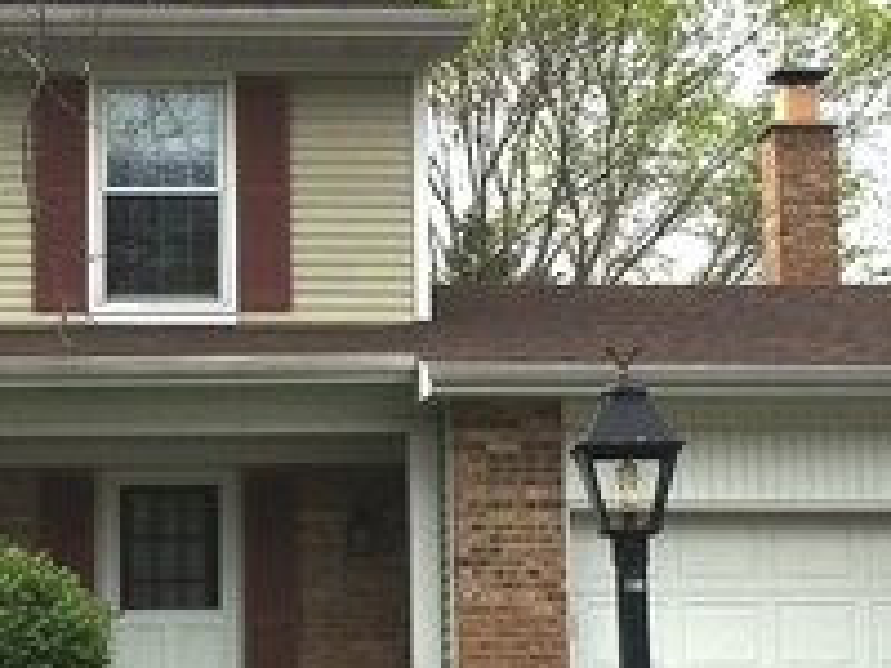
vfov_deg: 15.9
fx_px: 2394
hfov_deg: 20.9
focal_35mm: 93
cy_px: 338
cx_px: 205
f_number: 2.2
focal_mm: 4.15
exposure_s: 1/1425
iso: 25
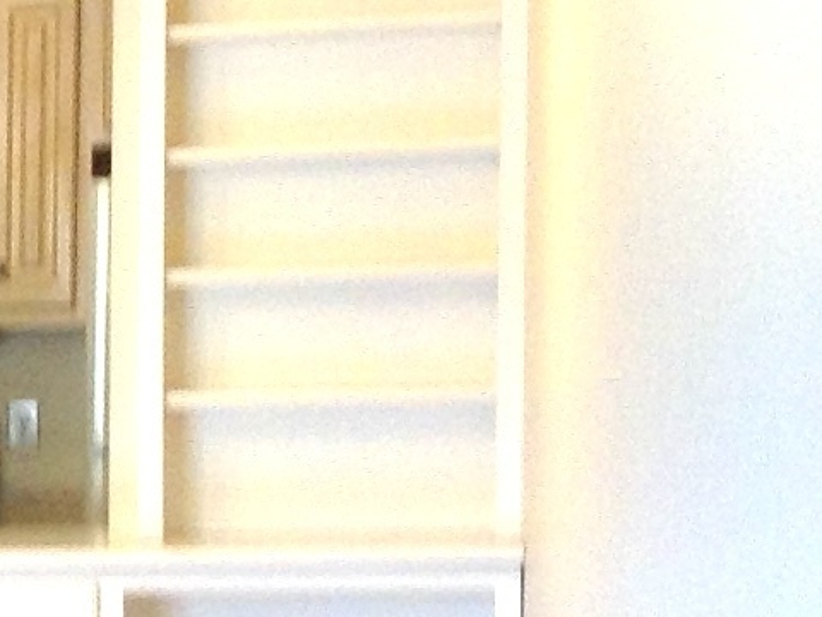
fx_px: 4227
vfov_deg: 8.3
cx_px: -1164
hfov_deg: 9.8
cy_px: 672
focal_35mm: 178
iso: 40
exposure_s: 1/25
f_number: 2.4
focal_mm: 3.3
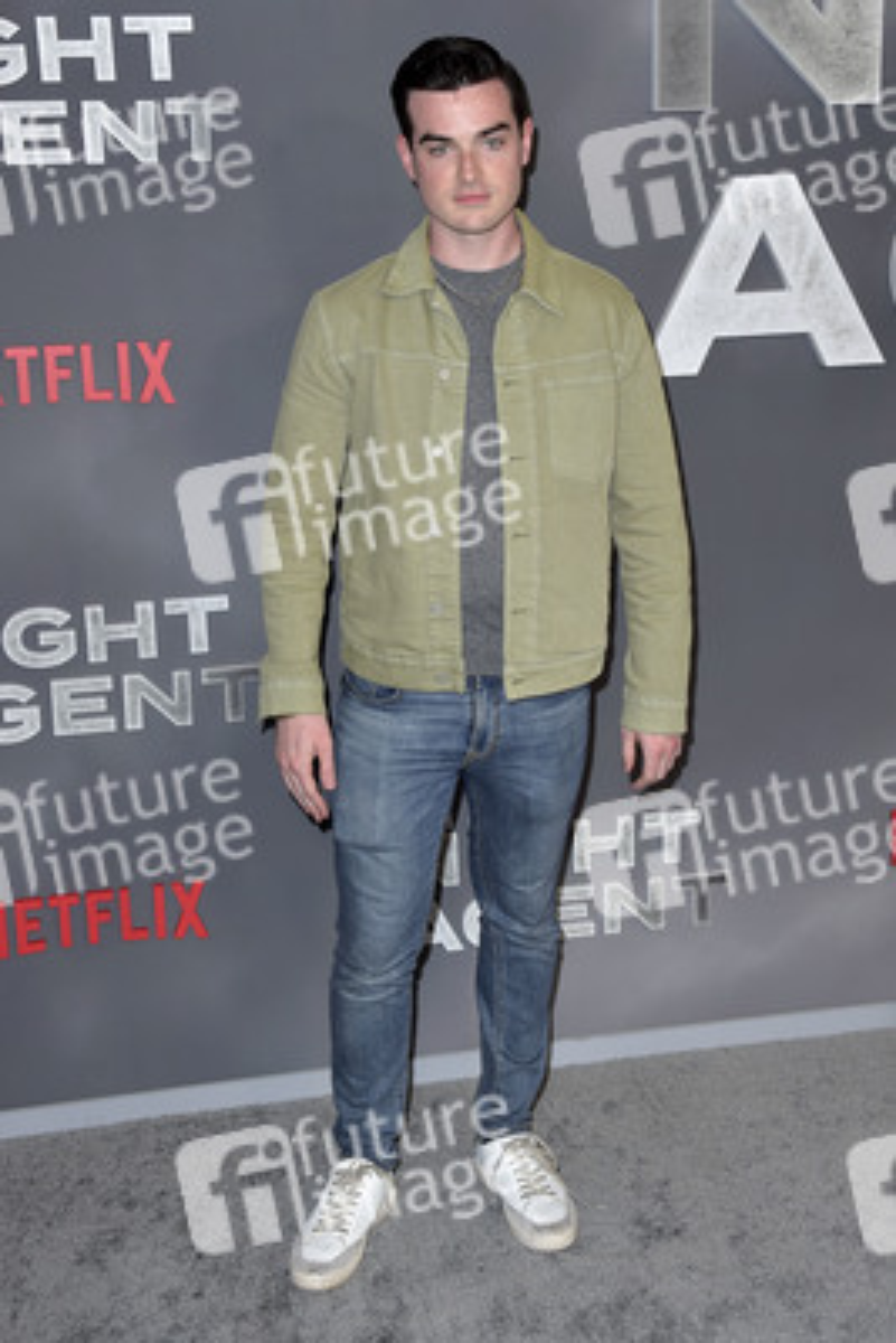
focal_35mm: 48
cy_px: 672
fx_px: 1790
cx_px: 448
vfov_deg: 41.1
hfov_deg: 28.1
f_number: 6.3
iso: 400
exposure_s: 1/250
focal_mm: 48
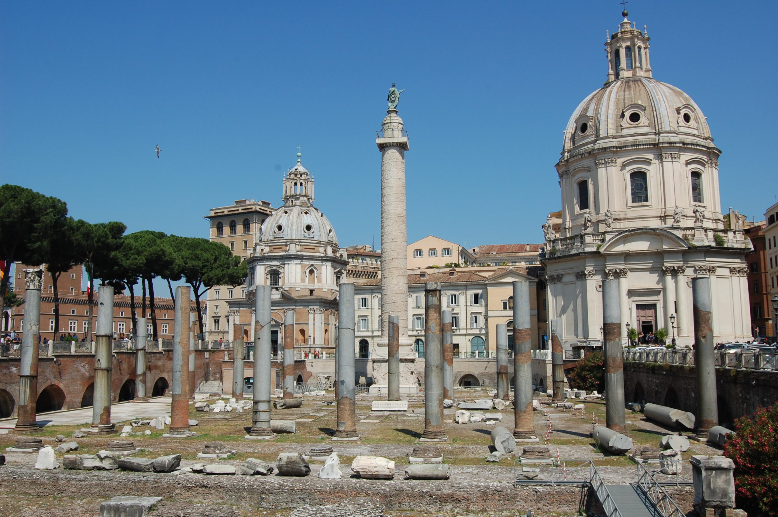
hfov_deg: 62.0
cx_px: 389
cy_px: 258
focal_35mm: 30
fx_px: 648
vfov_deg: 43.5
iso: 200
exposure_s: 1/400
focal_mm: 20
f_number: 10
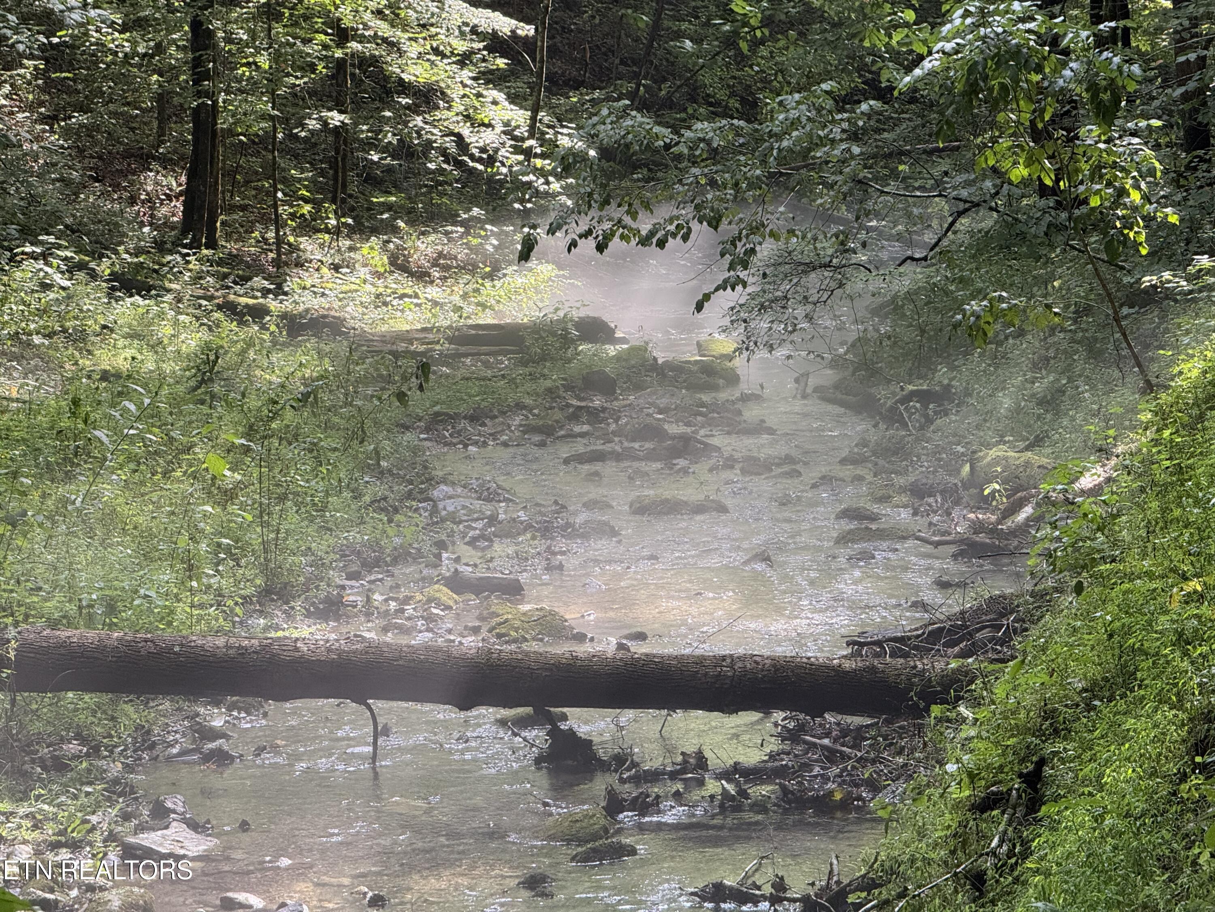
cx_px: 608
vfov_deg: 12.3
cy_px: 456
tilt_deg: -5.3
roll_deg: +2.2
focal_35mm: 120
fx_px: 4212
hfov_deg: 16.4
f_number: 2.8
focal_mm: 15.66
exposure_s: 1/99
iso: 160
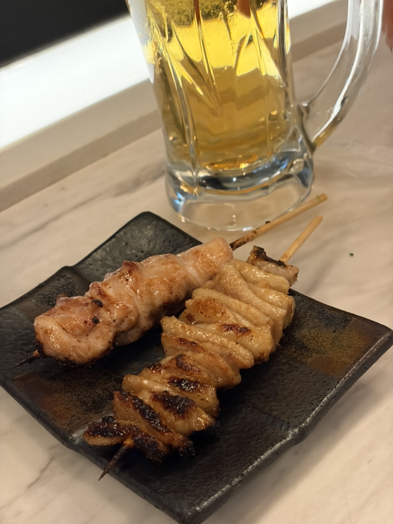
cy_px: 262
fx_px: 787
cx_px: 196
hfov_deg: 28.0
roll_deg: +6.2
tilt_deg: -36.7
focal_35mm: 52
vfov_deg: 36.8
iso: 250
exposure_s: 1/33
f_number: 1.6
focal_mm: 5.96
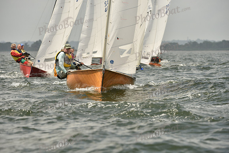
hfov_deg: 6.6
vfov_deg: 4.4
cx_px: 114
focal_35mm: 310
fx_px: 1972
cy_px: 76
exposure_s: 1/1250
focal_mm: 310
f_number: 8
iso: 320
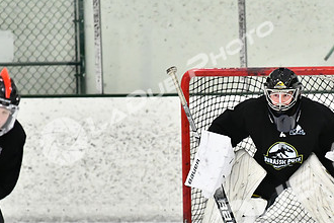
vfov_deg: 2.6
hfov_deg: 3.9
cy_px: 194
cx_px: 274
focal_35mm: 527
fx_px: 4889
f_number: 2.8
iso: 5000
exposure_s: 1/1250
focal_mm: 200
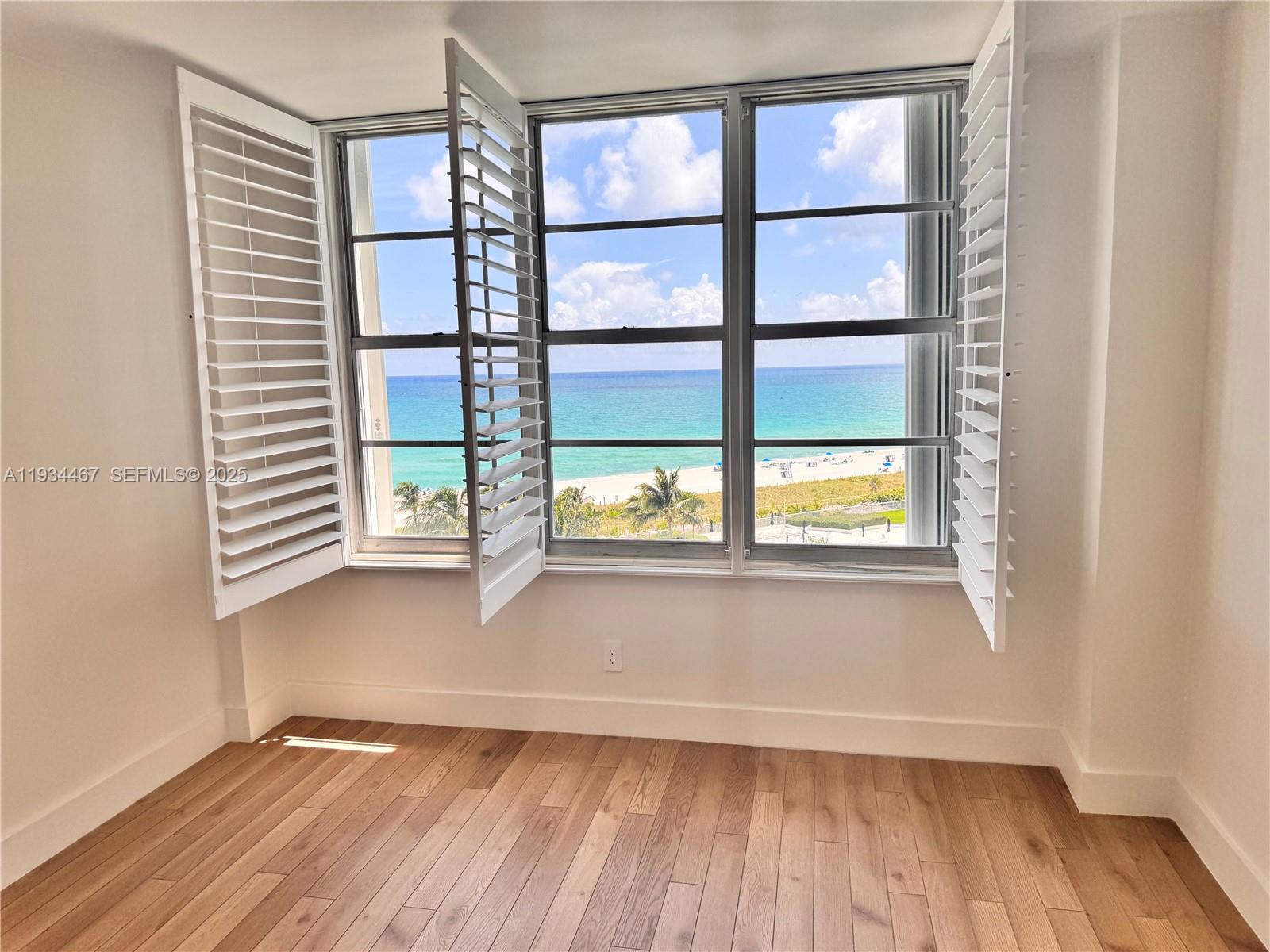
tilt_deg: -8.3
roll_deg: +1.1
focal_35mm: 24
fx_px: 881
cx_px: 635
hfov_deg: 71.6
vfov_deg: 56.8
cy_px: 476
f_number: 1.78
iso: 80
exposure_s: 1/1678
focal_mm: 6.76
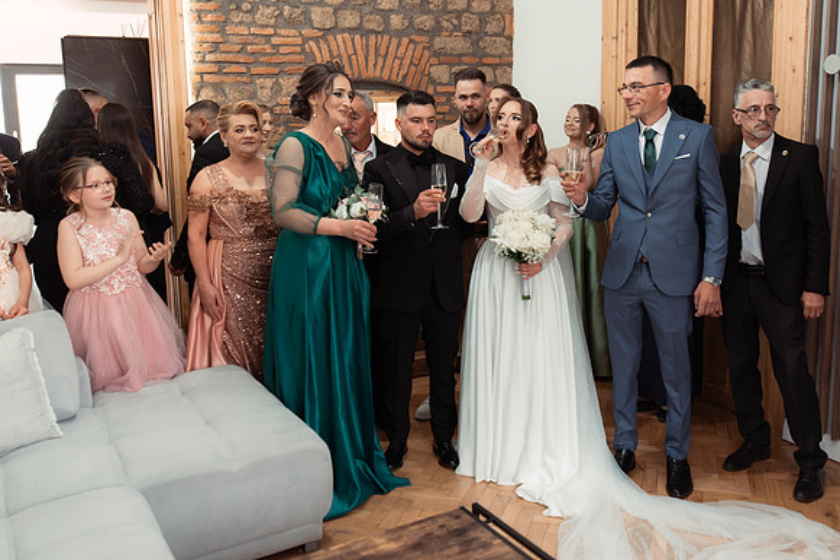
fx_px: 778
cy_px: 249
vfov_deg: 39.6
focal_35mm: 33
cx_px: 467
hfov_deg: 56.6
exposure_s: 1/200
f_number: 2.8
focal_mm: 30
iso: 2500
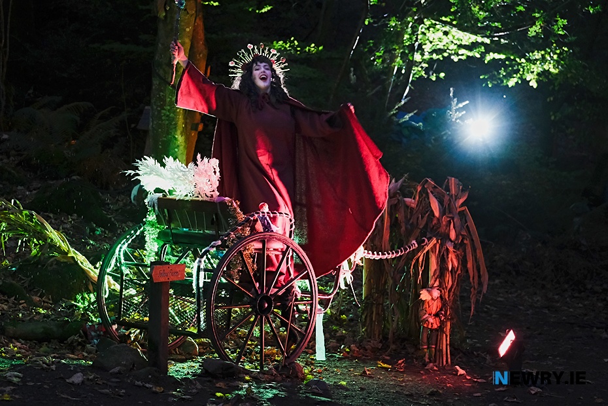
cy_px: 203
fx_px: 1267
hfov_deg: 27.0
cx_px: 304
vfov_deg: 18.2
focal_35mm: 75
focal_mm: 50
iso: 3200
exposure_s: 1/85
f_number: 2.8
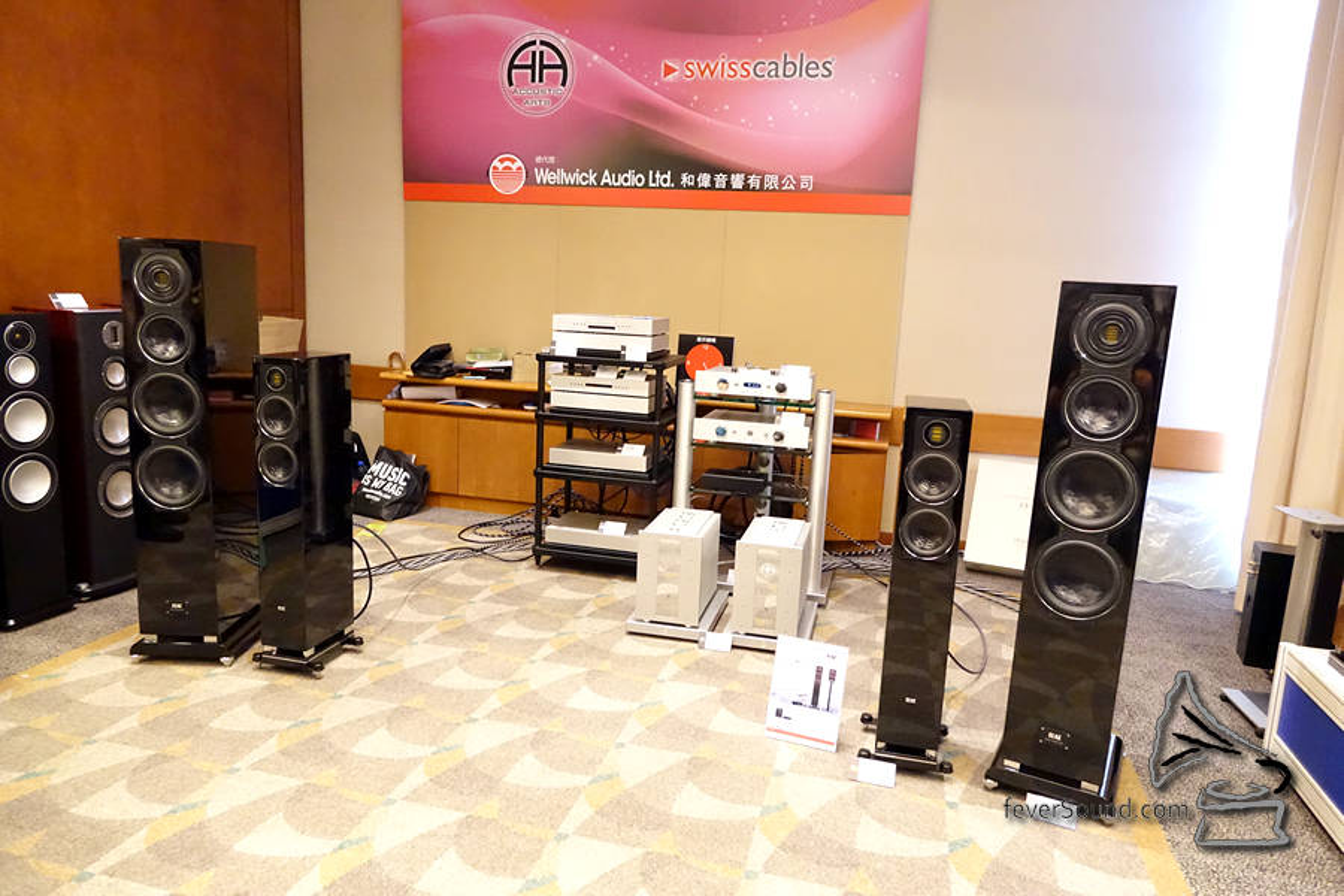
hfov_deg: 73.7
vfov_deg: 53.1
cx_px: 672
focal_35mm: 24
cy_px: 448
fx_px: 896
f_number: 2.8
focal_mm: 8.8
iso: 4000
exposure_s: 1/60
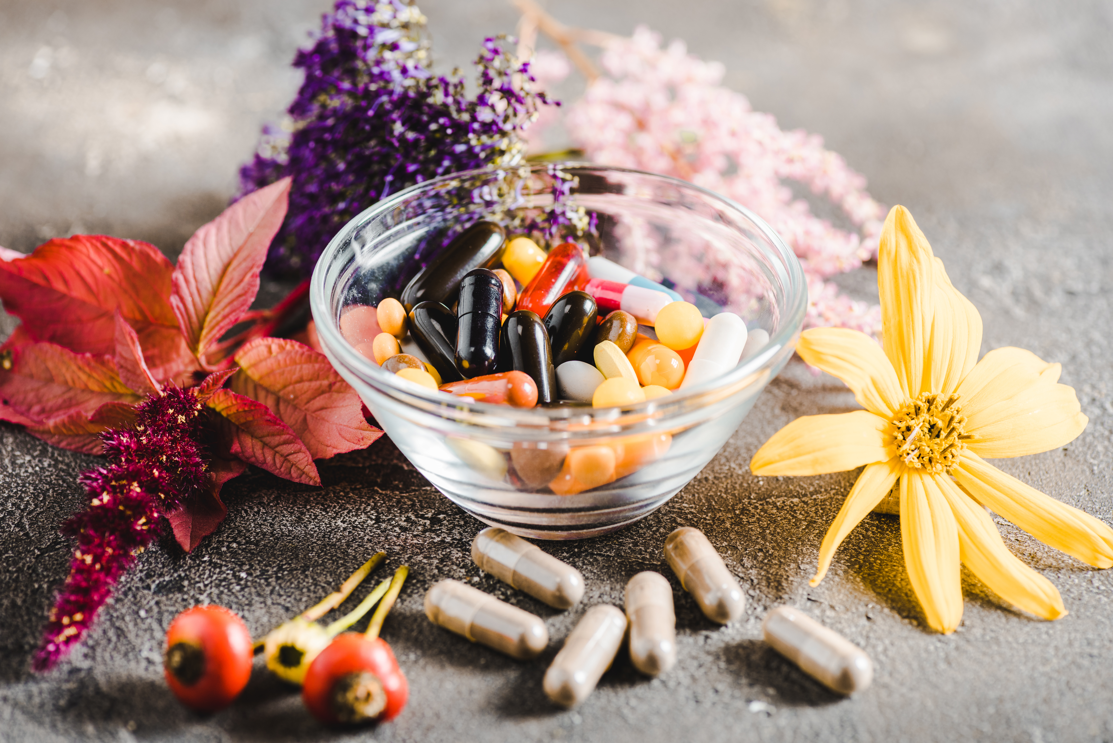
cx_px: 556
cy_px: 372
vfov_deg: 13.1
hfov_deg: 19.5
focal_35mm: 105
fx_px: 3247
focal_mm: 105
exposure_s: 1/200
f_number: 7.1
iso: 100
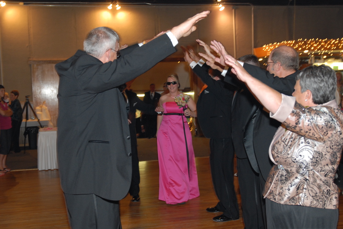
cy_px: 114
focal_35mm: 48
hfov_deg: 41.1
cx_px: 172
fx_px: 458
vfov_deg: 28.2
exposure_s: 1/15
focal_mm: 32
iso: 400
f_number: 3.5
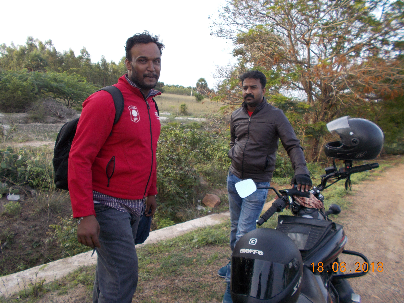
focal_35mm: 26
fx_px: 303
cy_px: 152
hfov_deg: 67.3
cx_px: 202
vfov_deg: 53.1
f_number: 3.2
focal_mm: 4.6
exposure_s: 1/125
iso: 80
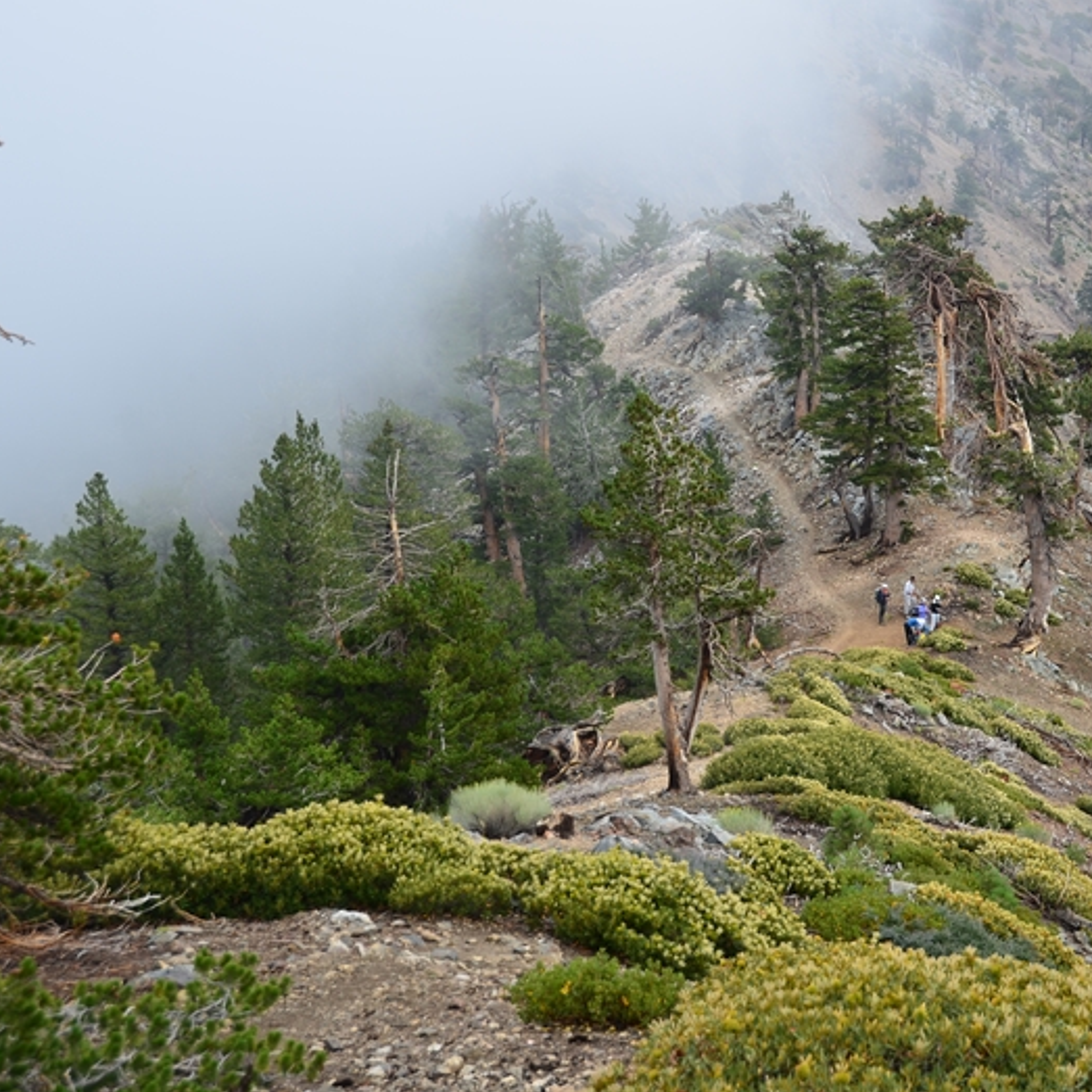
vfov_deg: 24.7
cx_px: 775
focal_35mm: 70
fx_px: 2498
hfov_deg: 24.5
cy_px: 541
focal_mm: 36
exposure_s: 1/250
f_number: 6.3
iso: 100
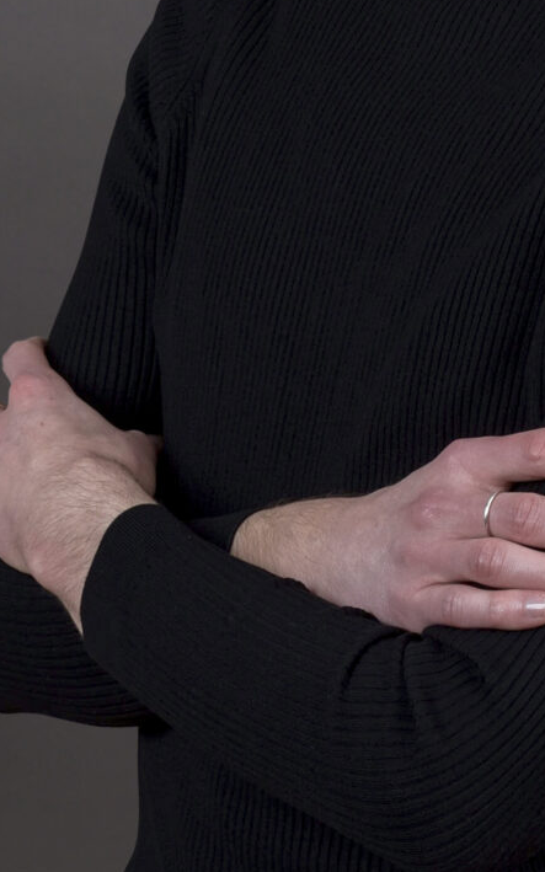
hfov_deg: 8.6
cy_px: -50
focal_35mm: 151
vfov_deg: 13.6
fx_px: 3589
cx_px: 509
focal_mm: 41
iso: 100
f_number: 8
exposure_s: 1/160
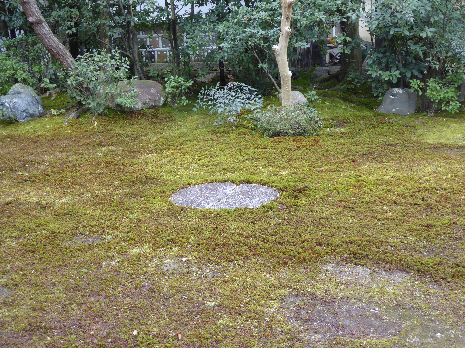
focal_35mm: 49
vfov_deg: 29.7
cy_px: 174
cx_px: 232
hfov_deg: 38.9
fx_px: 658
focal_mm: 8.4
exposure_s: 1/60
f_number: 4
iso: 160
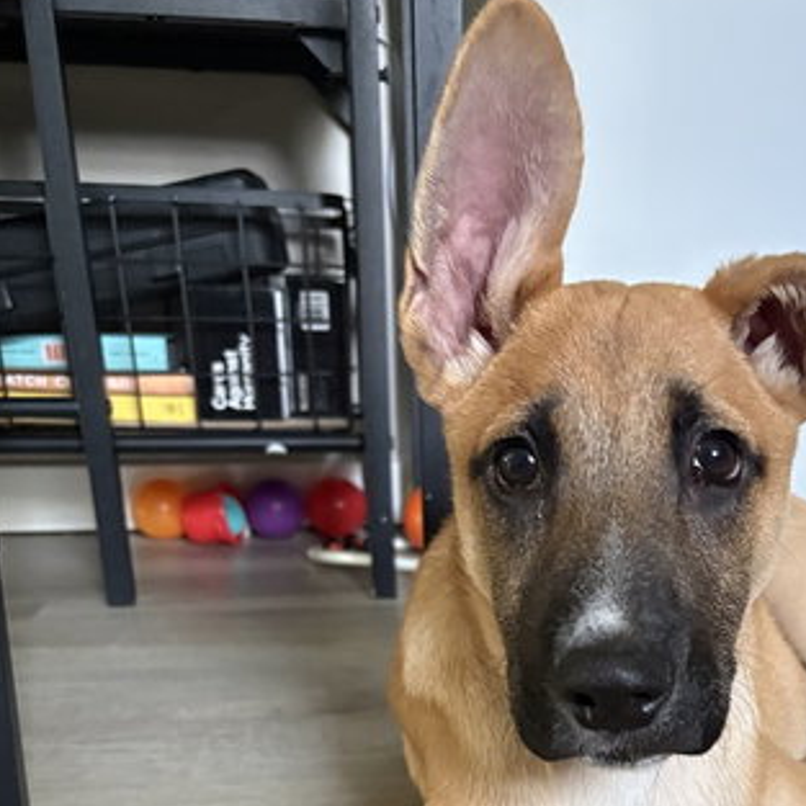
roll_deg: -1.4
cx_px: 636
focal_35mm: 49
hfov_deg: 33.7
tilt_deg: -23.2
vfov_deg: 32.3
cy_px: 779
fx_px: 1291
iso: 500
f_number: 1.6
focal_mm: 5.96
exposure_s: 1/60
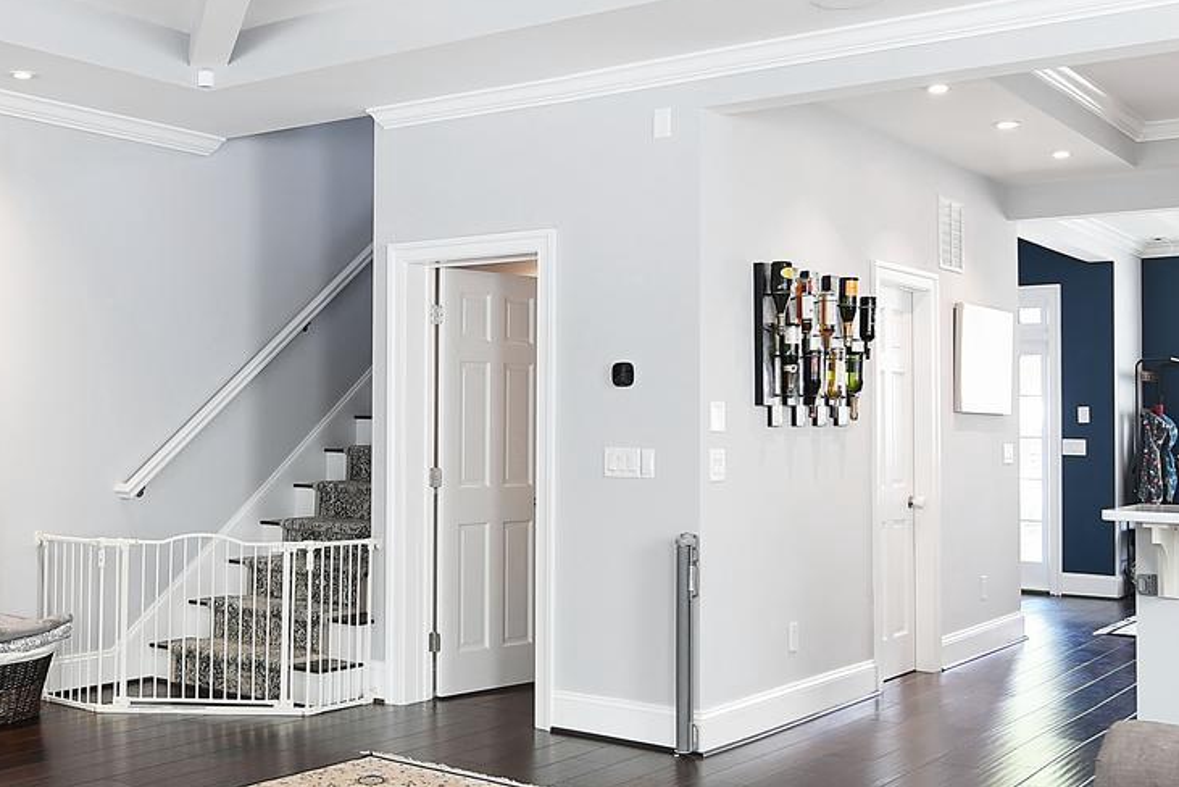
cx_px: 396
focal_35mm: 42
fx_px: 1376
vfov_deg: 31.9
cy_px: 418
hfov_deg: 45.7
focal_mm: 15
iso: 1250
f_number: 4
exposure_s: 1/100
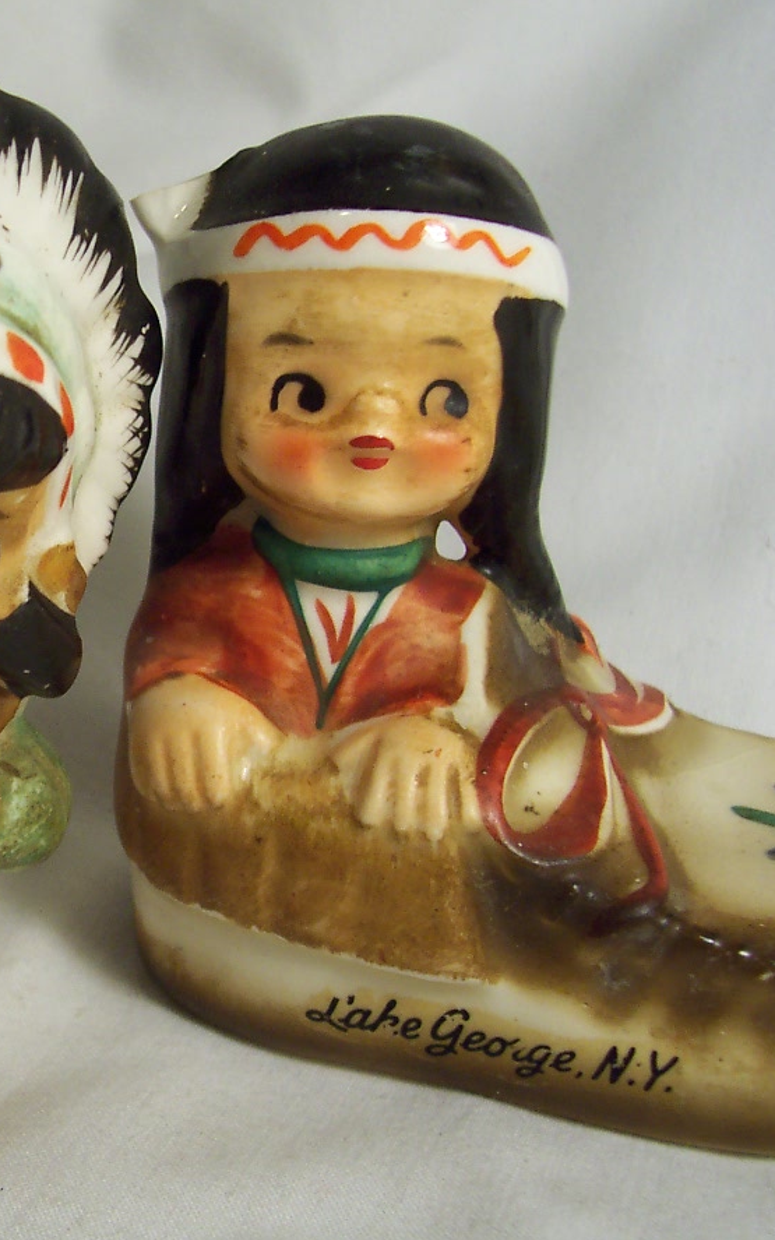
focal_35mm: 53
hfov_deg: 23.4
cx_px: -7
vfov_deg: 38.2
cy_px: 626
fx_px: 1791
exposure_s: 1/125
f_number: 2.8
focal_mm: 5.6
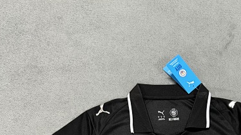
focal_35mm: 56
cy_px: 209
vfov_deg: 18.6
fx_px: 358
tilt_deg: -77.2
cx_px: 168
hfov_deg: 36.7
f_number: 1.78
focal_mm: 6.76
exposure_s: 1/60
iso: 500
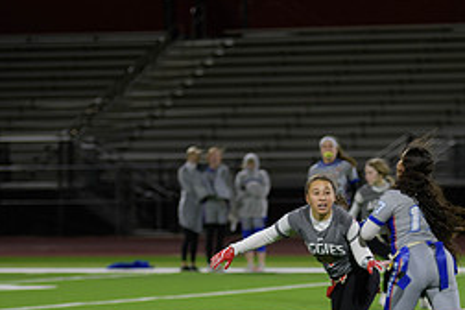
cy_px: 278
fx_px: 3862
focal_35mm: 299
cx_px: 369
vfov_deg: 4.6
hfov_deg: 6.9
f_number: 2.8
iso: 720
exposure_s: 1/200
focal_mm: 130
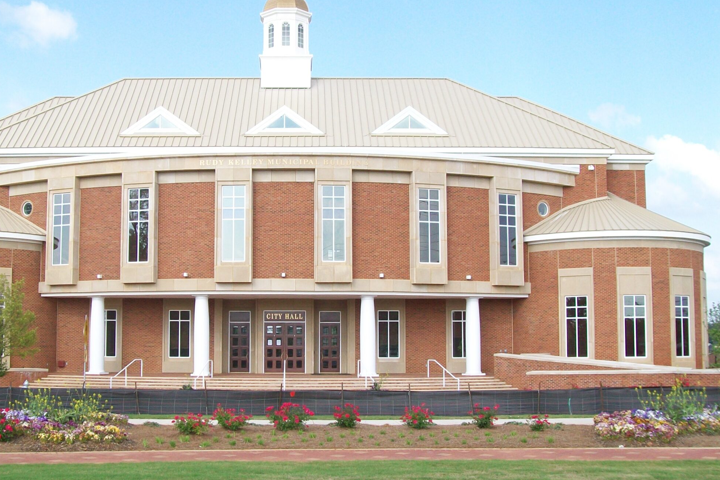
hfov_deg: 40.1
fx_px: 980
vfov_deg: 27.5
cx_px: 284
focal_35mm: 49
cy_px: 257
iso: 64
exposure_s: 1/500
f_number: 2.7
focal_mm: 6
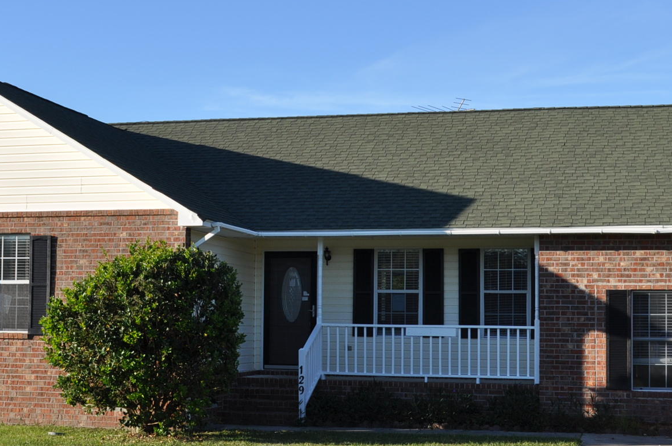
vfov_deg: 20.5
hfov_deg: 30.5
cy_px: 263
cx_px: 283
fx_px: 1231
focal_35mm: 66
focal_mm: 24
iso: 200
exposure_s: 1/320
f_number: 9
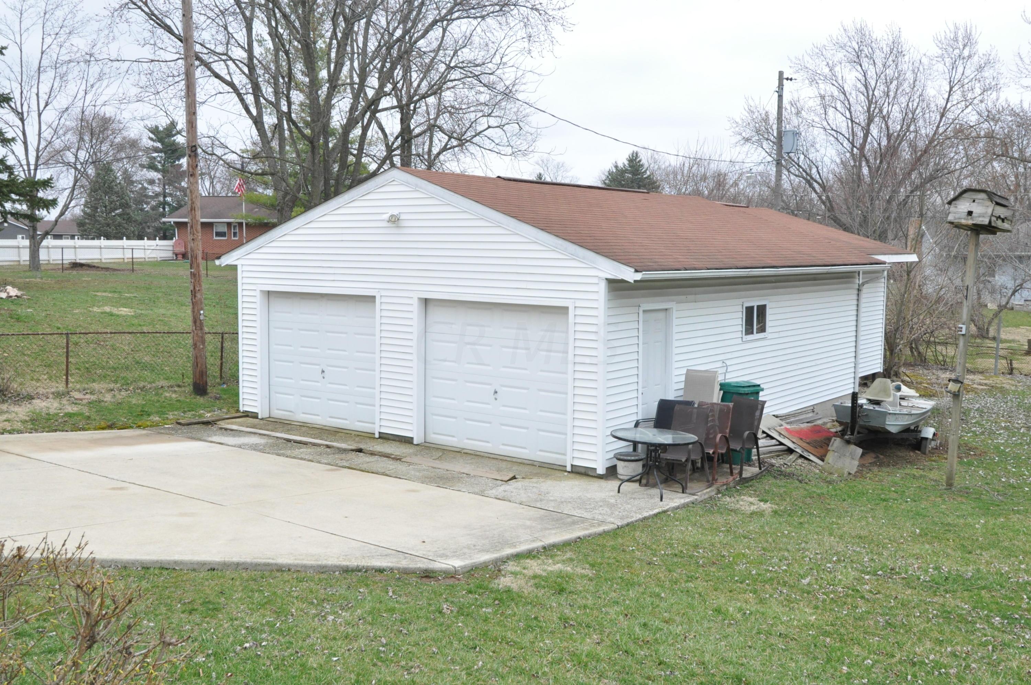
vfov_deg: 36.8
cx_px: 516
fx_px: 1030
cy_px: 342
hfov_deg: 53.2
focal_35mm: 36
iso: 1000
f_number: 8
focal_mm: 24
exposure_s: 1/500
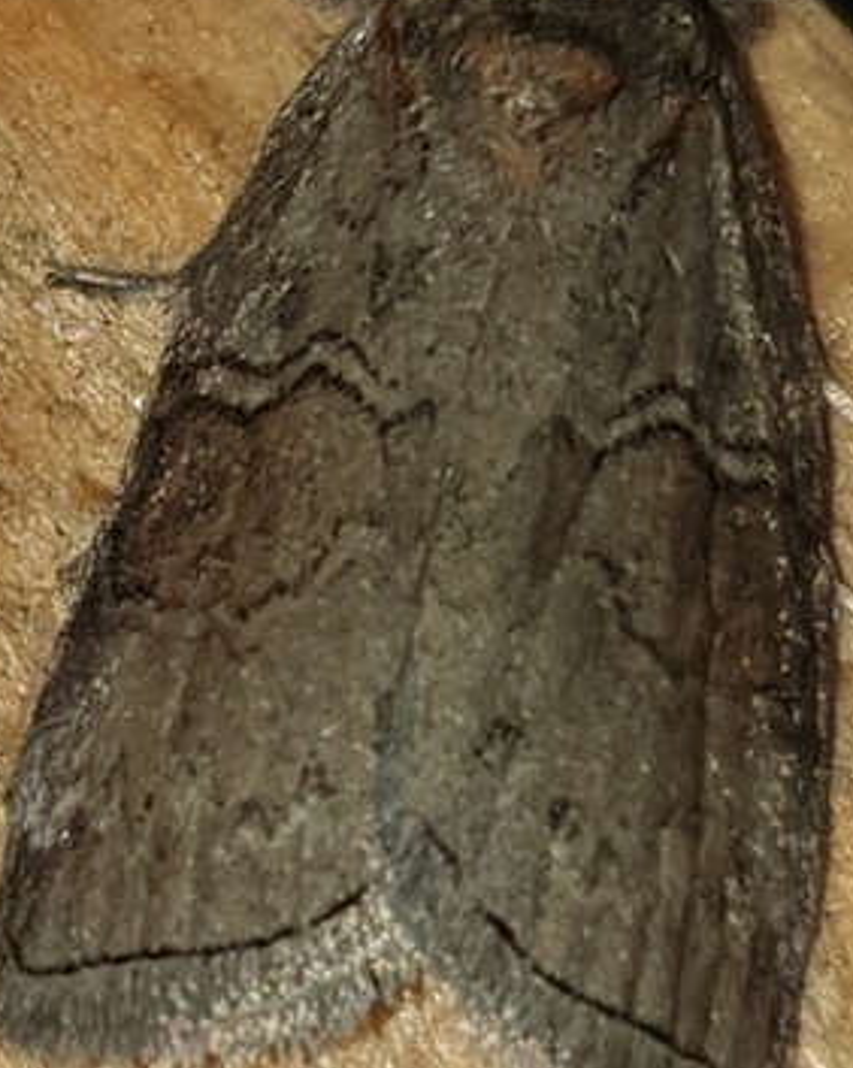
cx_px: 487
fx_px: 1453
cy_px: 439
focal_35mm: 46
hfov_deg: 32.7
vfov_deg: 40.2
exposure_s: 1/2577
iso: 50
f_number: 1.5
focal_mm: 4.3
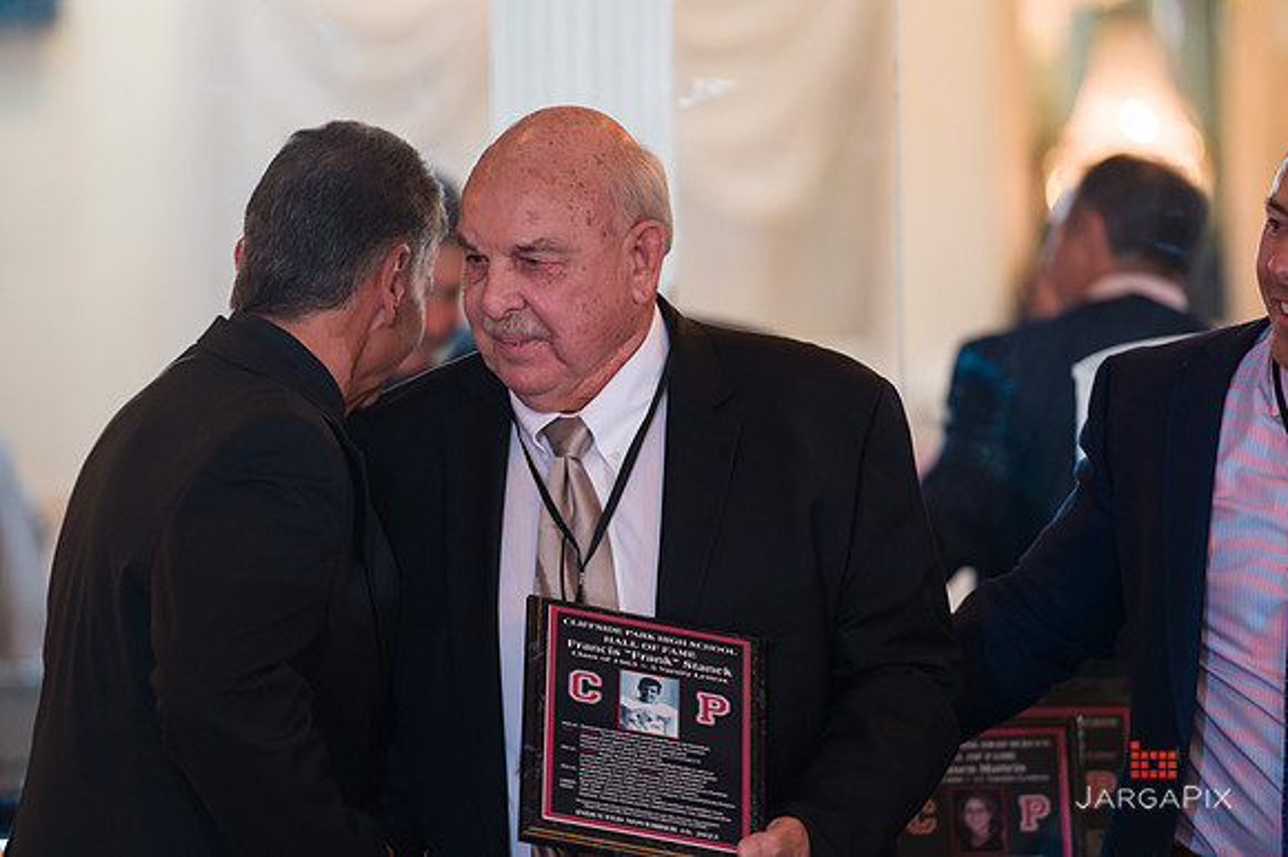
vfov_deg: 6.8
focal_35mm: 201
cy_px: 429
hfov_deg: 10.2
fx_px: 7185
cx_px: 645
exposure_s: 1/200
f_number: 3.2
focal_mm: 200
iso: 1000
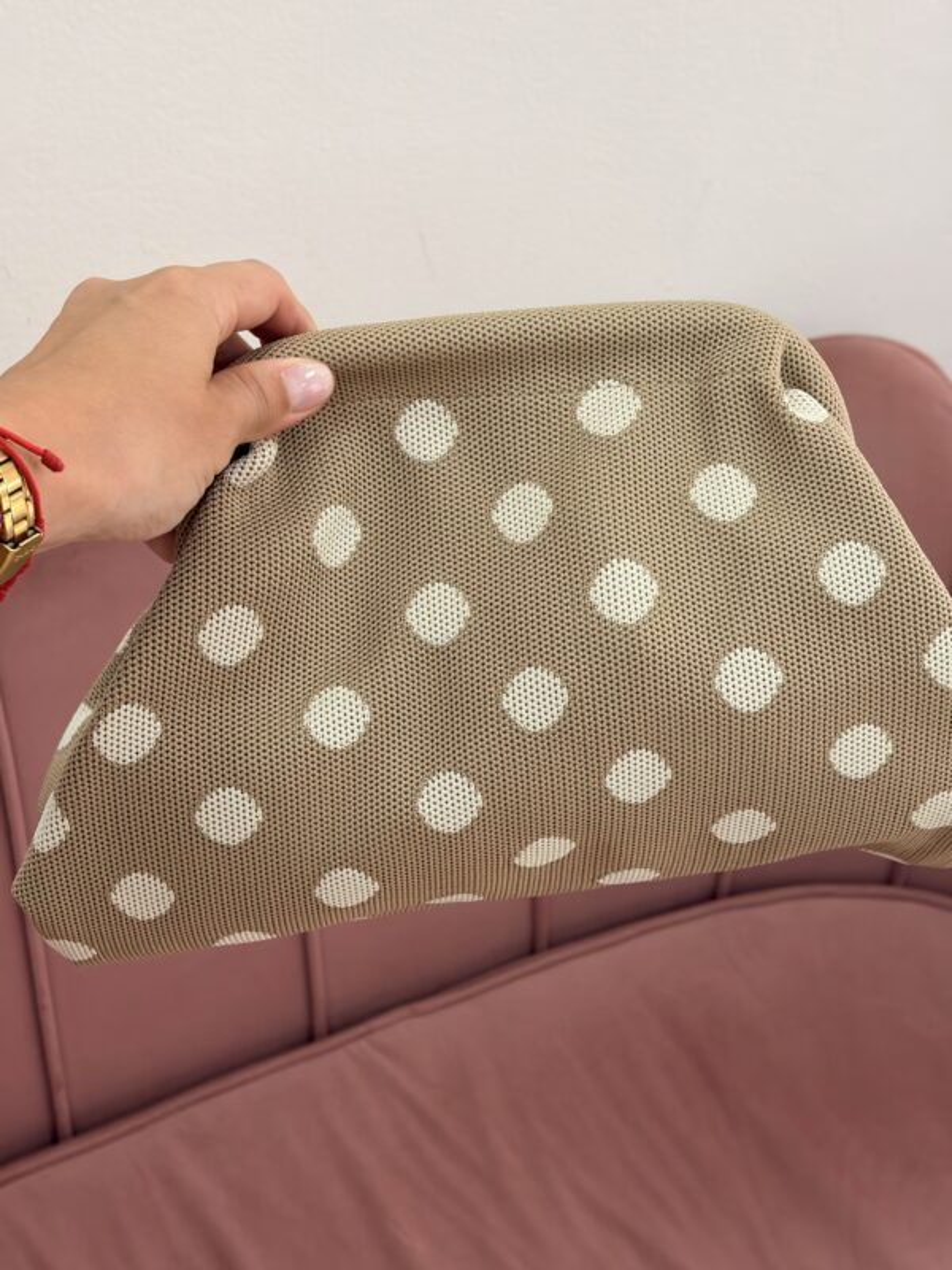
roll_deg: -10.0
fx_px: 1907
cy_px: 635
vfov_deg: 36.8
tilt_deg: -39.9
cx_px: 476
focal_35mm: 52
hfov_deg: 28.0
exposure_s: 1/121
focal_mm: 5.96
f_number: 1.6
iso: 50
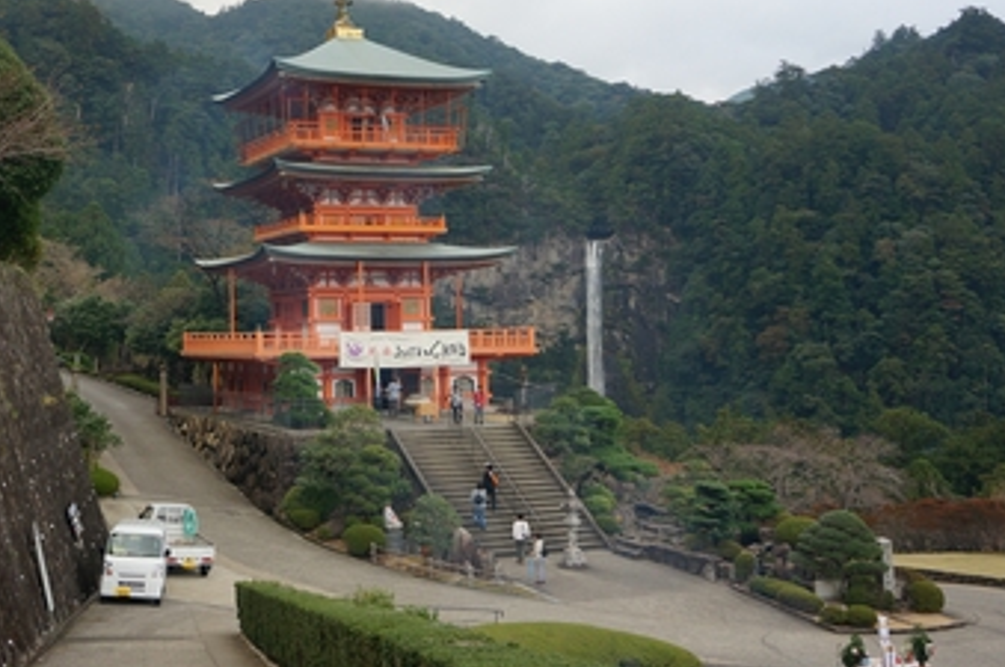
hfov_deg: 39.6
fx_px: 1386
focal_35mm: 50
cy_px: 243
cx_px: 375
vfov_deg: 27.0
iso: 100
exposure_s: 1/60
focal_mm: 23
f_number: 4
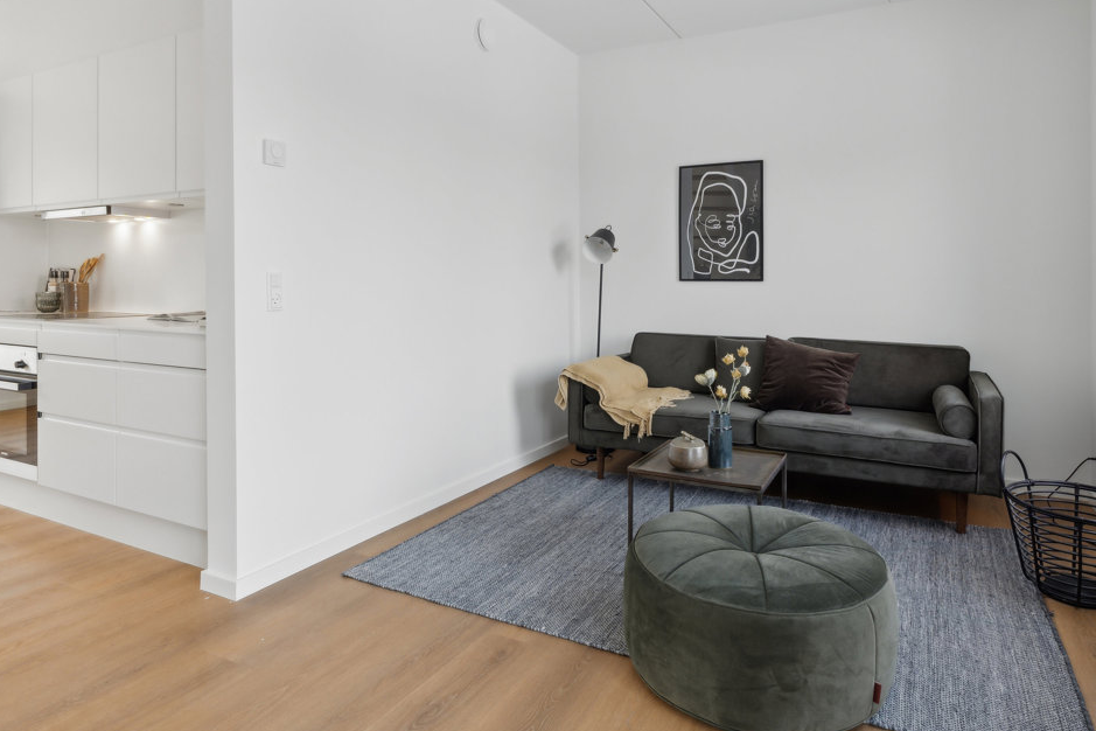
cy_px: 281
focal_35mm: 23
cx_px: 582
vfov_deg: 54.6
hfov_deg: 76.0
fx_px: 700
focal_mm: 12
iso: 200
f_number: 8
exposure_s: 1/13
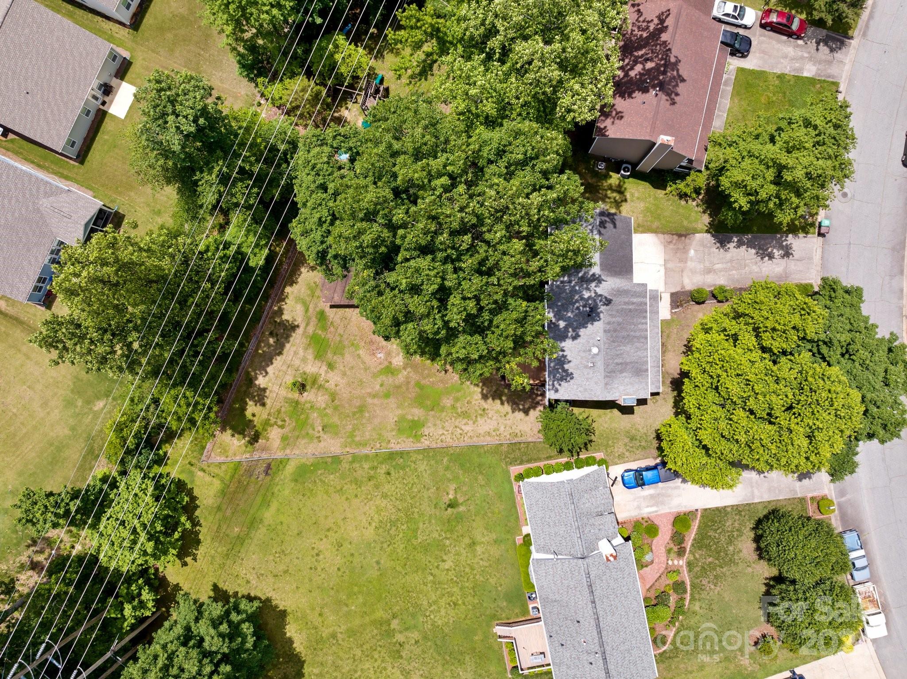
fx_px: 628
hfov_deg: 71.6
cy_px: 340
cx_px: 454
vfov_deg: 56.8
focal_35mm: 24
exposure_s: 1/1250
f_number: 2.8
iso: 100
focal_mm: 12.29
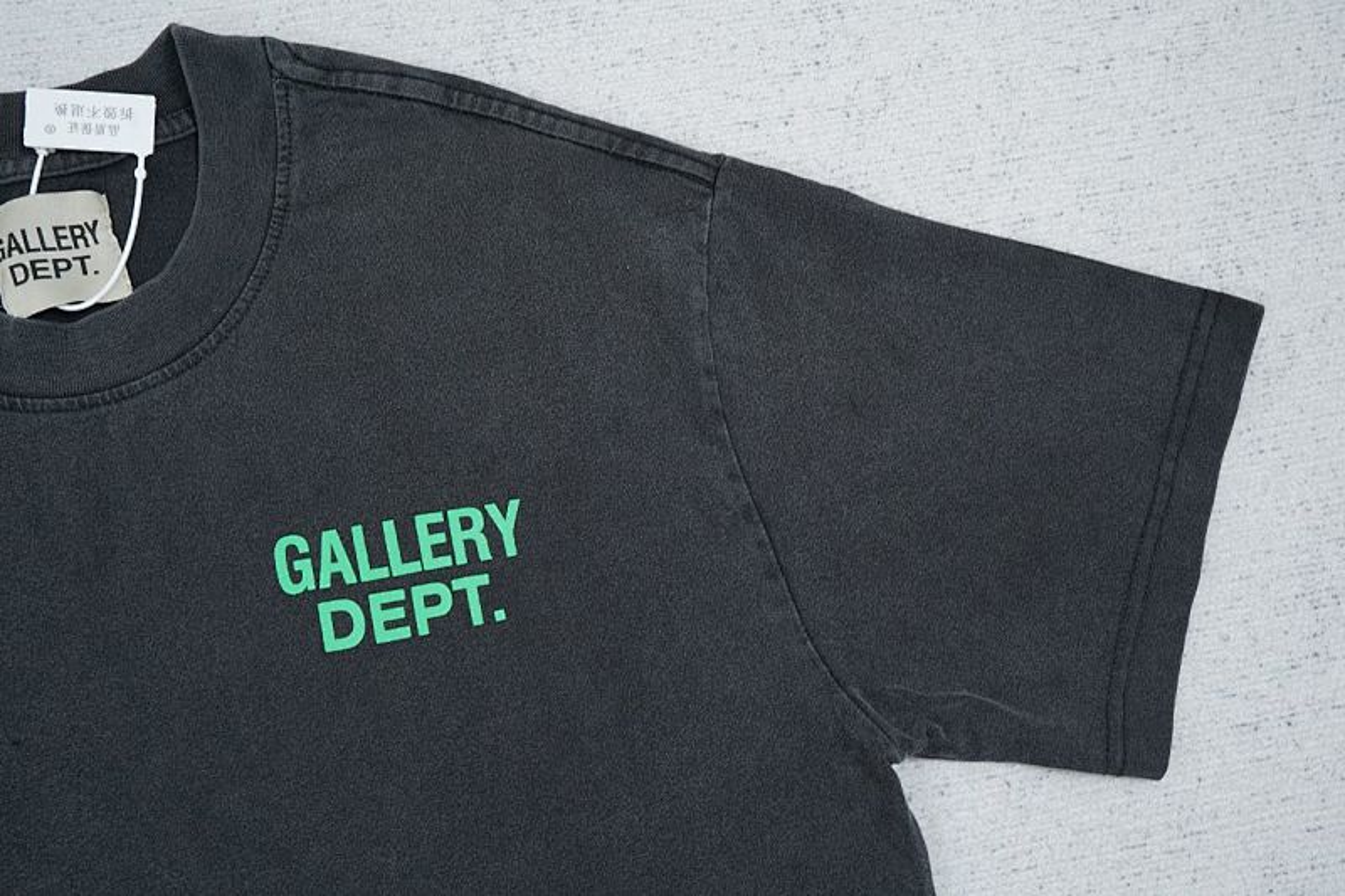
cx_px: 672
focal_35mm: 35
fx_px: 1307
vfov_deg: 37.8
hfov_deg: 54.4
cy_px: 448
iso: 1600
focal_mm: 35
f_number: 10
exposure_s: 1/100
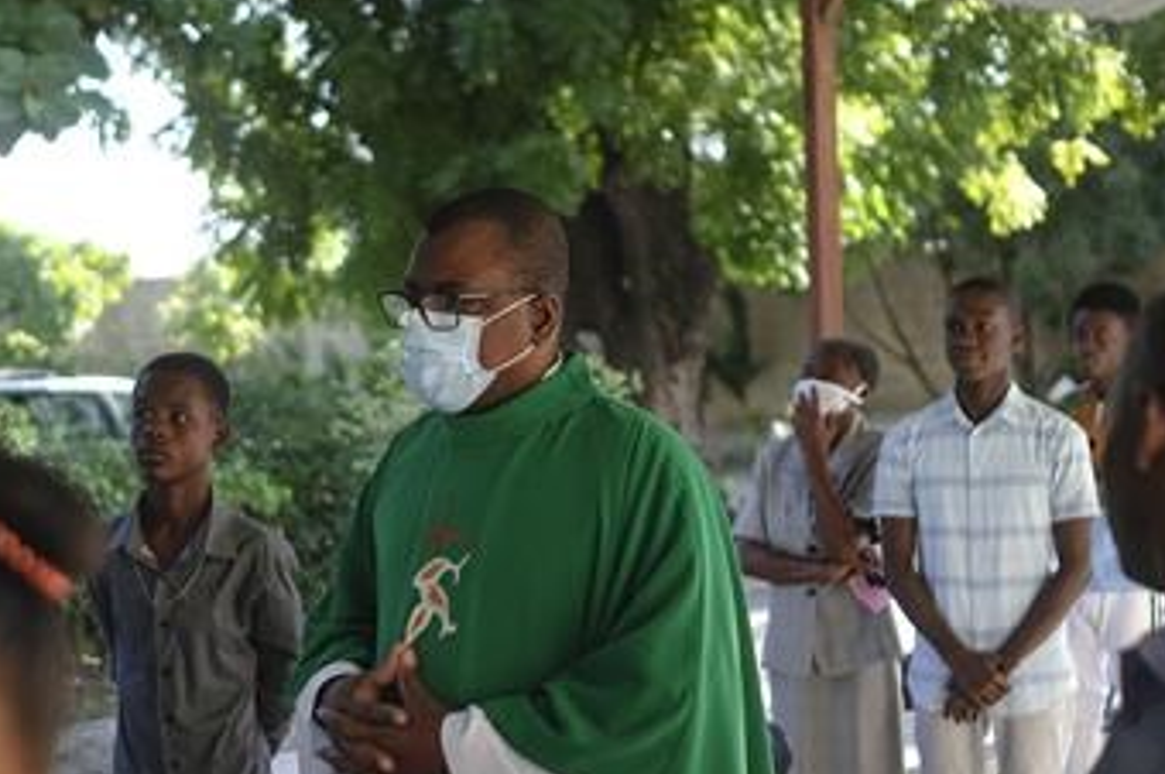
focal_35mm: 67
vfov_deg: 20.1
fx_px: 2166
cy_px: 601
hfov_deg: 30.0
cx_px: 476
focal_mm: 23
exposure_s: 1/2000
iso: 320
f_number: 1.4
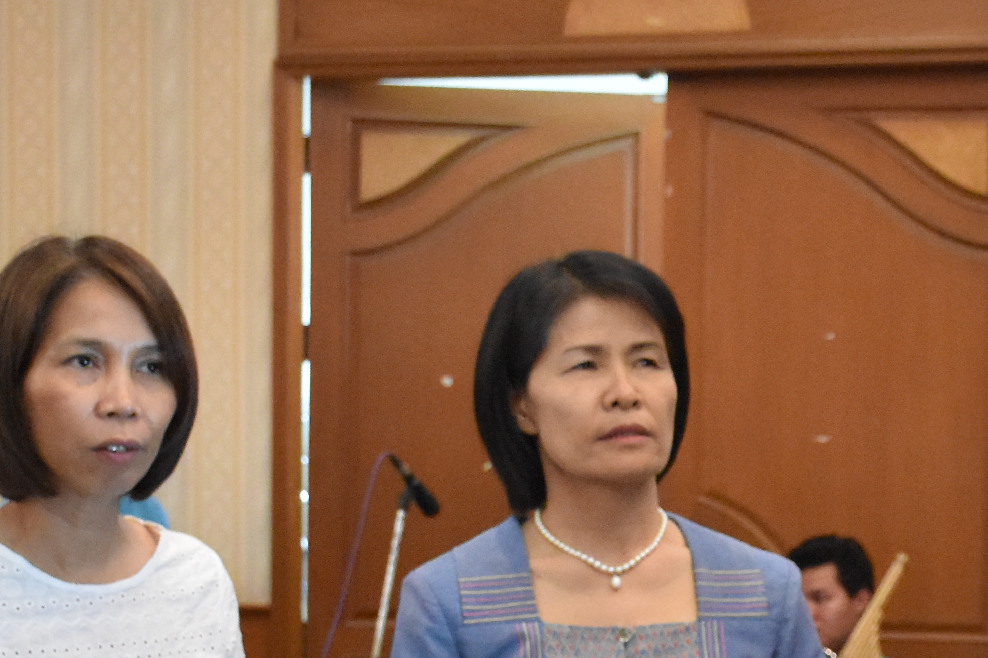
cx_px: 891
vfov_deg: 12.3
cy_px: 624
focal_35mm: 110
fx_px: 3018
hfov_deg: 18.3
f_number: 3.8
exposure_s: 1/60
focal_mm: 24
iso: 4500
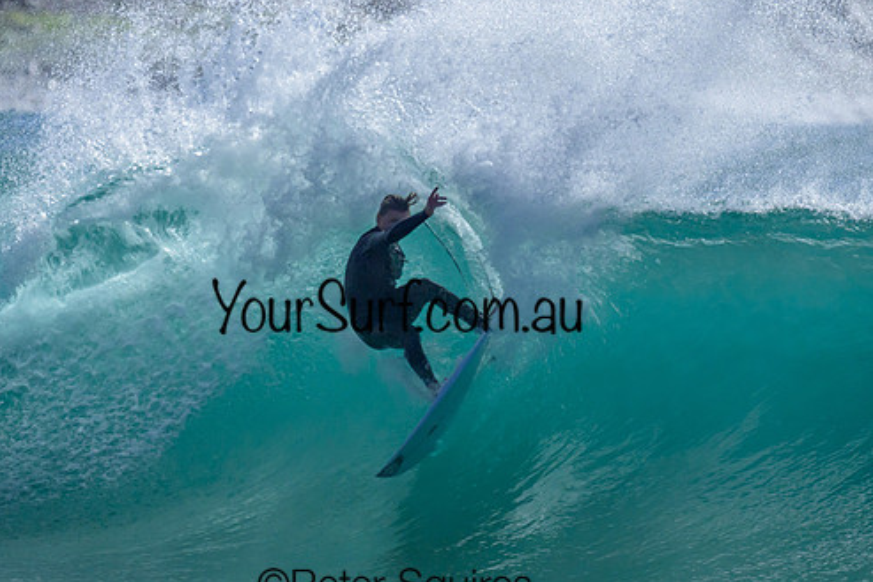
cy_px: 225
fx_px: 27457
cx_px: 499
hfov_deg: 1.8
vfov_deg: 1.2
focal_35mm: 1132
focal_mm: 800
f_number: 6.3
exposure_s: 1/2000
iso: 1800
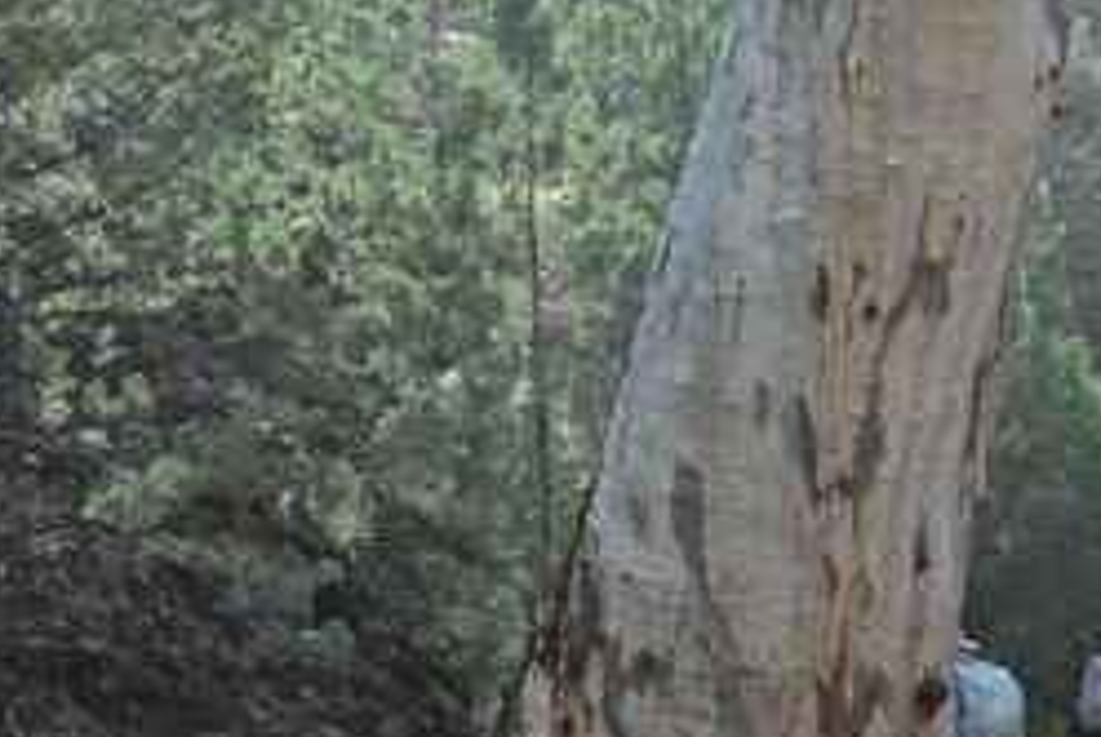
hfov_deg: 12.0
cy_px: 508
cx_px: 1492
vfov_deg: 8.3
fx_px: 5052
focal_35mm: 165
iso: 400
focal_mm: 40
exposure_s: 1/80
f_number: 14
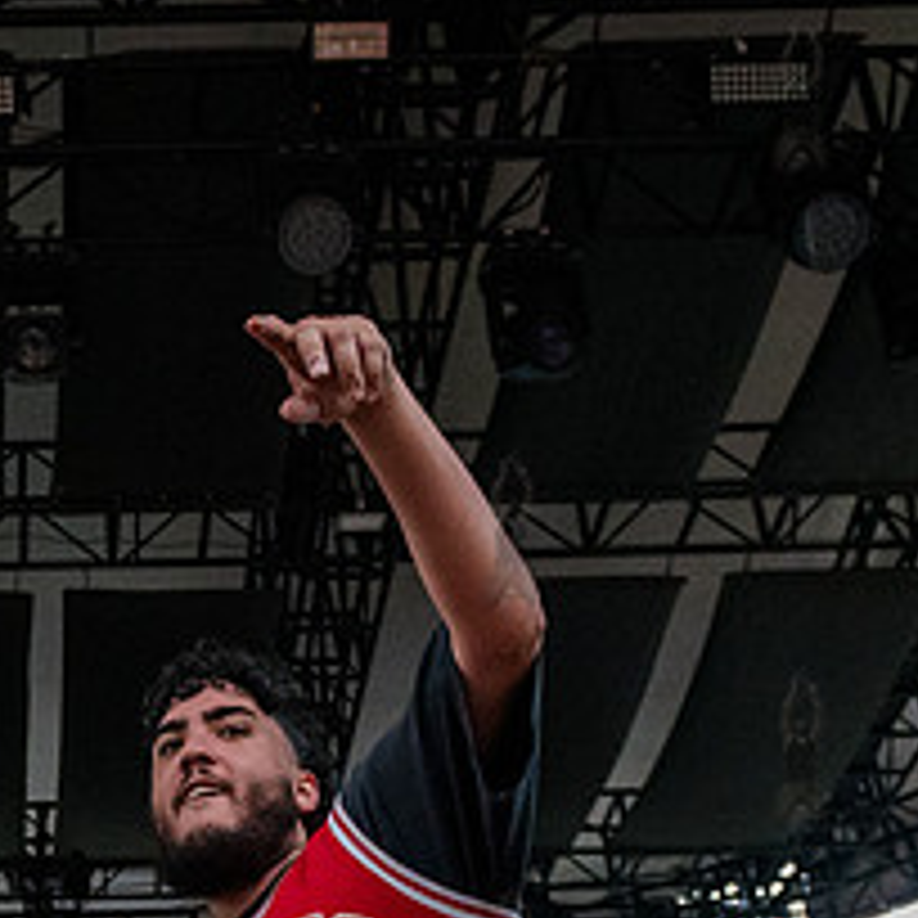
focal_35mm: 78
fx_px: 2340
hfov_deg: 21.2
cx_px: -76
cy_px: 995
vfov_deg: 21.1
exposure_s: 1/320
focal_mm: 24
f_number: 3.5
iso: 5000
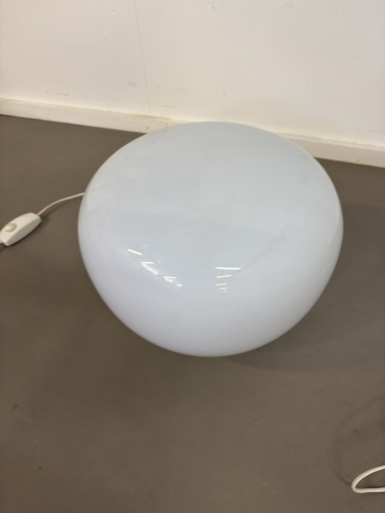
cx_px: 192
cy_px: 256
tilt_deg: -46.6
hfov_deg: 53.1
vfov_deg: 67.3
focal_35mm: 26
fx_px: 386
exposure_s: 1/50
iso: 80
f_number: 1.6
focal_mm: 5.96
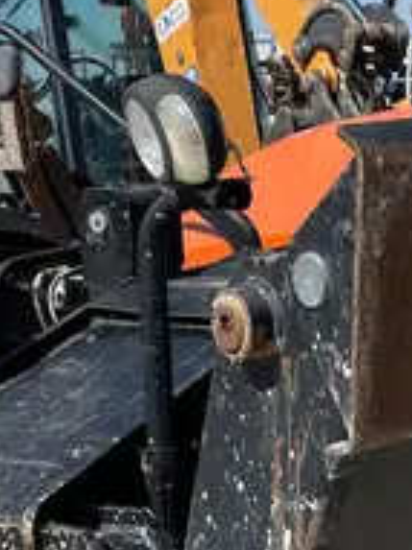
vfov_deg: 19.6
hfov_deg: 14.5
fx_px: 1589
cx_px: 441
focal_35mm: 100
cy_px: 364
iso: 32
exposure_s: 1/3401
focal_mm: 4.2
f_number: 1.6
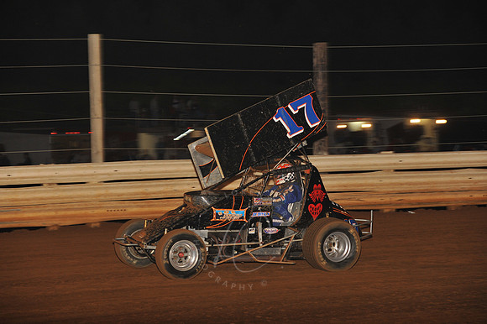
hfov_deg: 14.2
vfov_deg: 9.5
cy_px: 162
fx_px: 1960
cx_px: 244
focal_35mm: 145
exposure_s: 1/320
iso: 1000
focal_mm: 145
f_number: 6.3
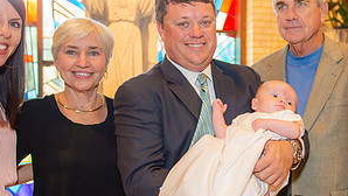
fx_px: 517
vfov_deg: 21.4
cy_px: 136
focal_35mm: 56
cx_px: 260
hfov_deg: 36.3
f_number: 2.8
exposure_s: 1/100
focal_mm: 24
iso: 1000
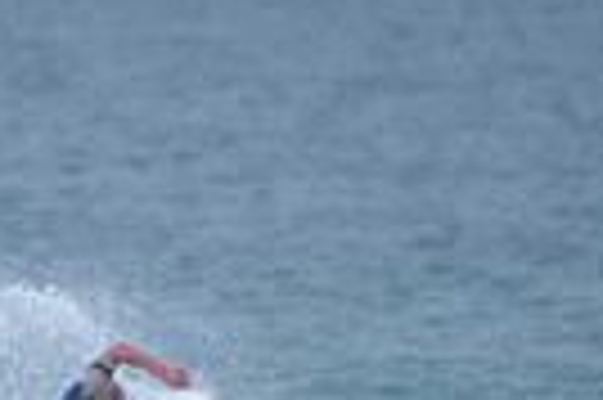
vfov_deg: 0.6
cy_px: 555
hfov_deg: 1.0
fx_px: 36219
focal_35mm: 2165
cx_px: -40
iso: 400
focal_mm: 500
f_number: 5.6
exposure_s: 1/2000
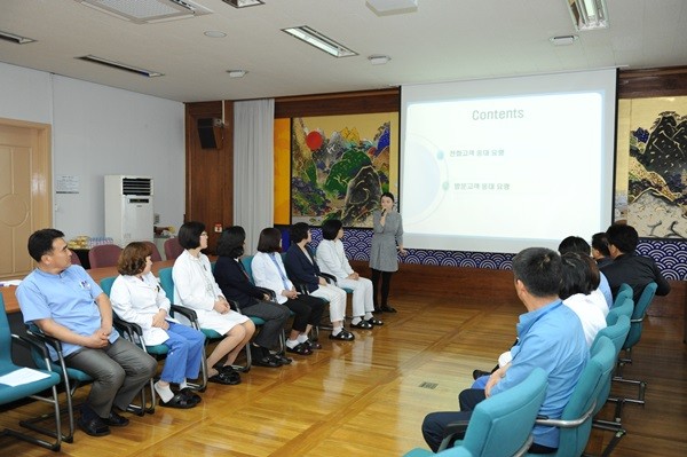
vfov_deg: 41.0
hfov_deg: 58.8
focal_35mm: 32
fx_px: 610
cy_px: 228
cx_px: 344
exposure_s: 1/200
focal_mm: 32
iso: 2000
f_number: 2.8
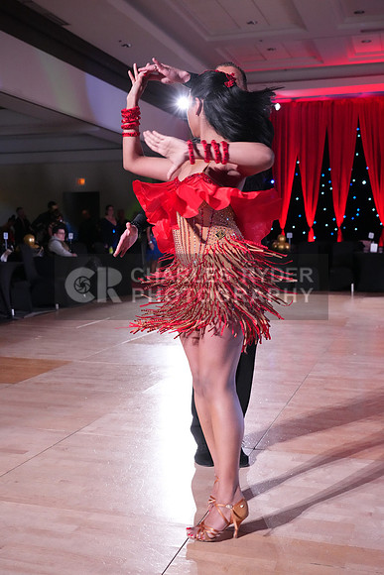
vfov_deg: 47.4
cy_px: 288
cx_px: 192
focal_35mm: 41
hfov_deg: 32.6
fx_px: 656
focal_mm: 41
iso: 8000
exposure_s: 1/400
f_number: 5
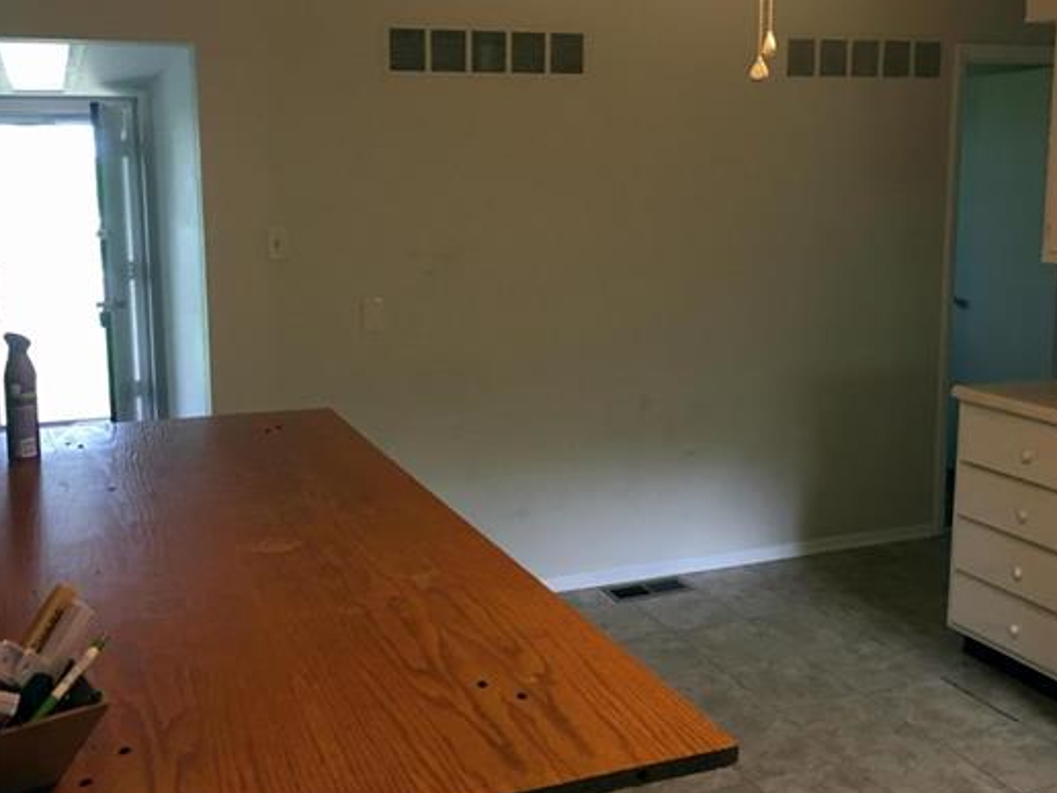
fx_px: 1099
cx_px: 449
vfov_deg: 39.5
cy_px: 328
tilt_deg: -7.6
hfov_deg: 51.2
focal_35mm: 36
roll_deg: +0.5
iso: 80
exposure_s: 1/15
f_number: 2.2
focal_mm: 4.15
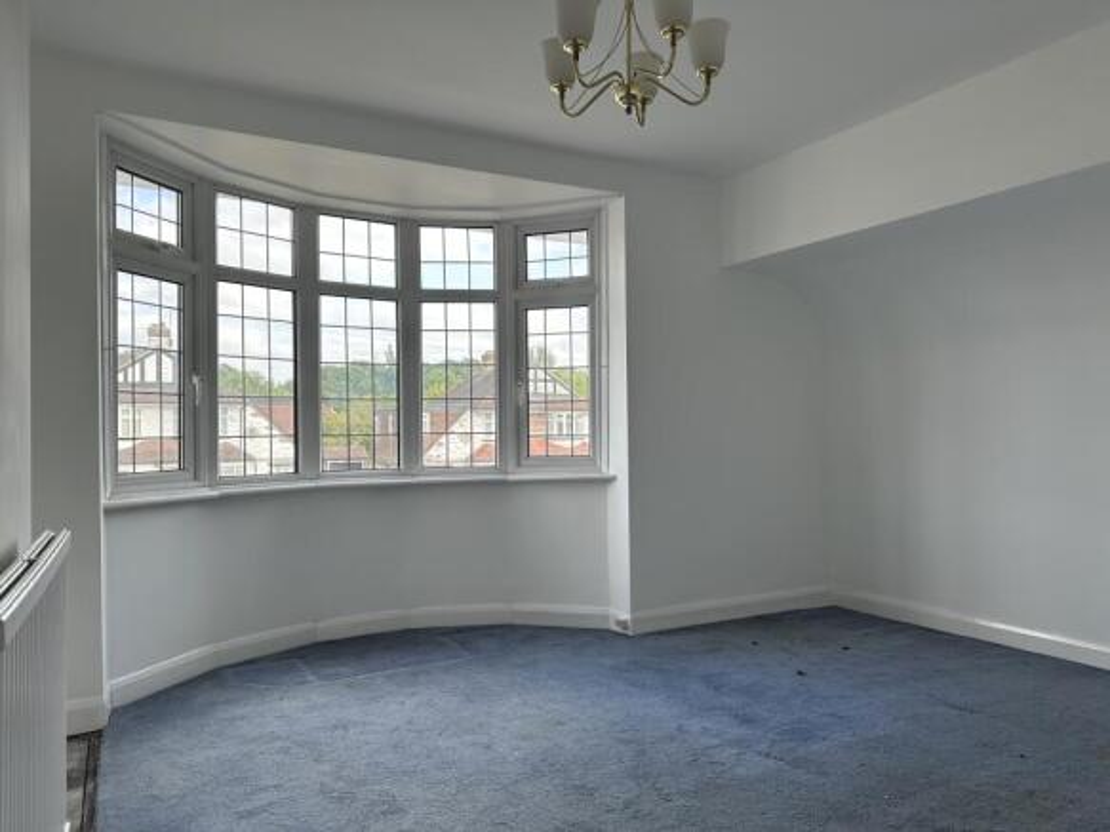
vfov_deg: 56.8
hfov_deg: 71.6
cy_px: 416
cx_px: 555
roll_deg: +0.7
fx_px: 769
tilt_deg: +0.4
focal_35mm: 24
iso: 80
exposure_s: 1/354
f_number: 1.78
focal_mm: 6.86
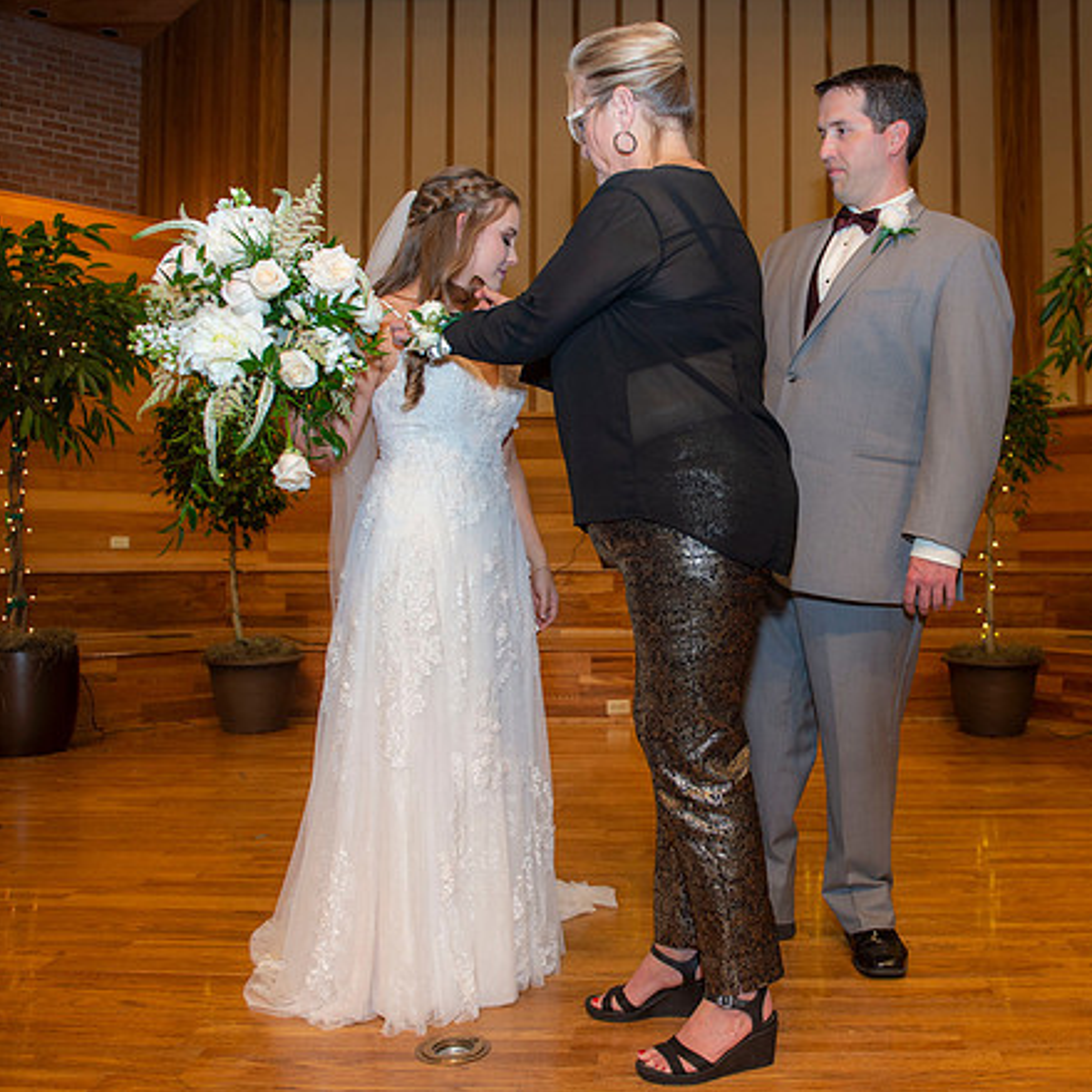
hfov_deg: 50.5
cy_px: 534
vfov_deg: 51.1
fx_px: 1142
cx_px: 688
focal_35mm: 32
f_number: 3.5
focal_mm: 24
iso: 800
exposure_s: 1/160
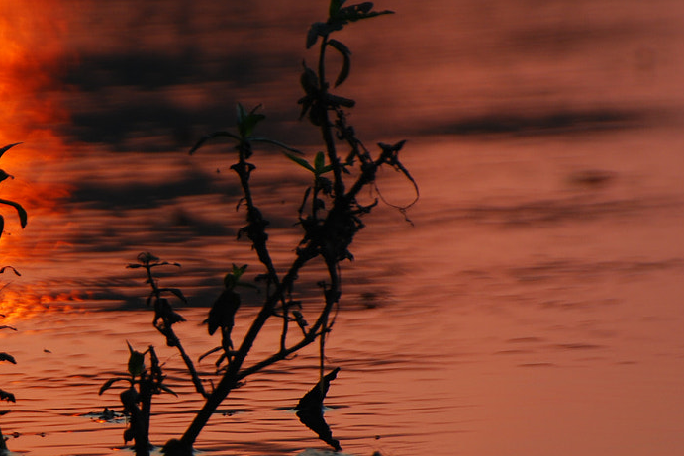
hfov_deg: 2.0
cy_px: 290
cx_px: -6
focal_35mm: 1043
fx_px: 19820
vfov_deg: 1.3
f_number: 5.6
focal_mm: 300
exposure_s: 1/200
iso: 100
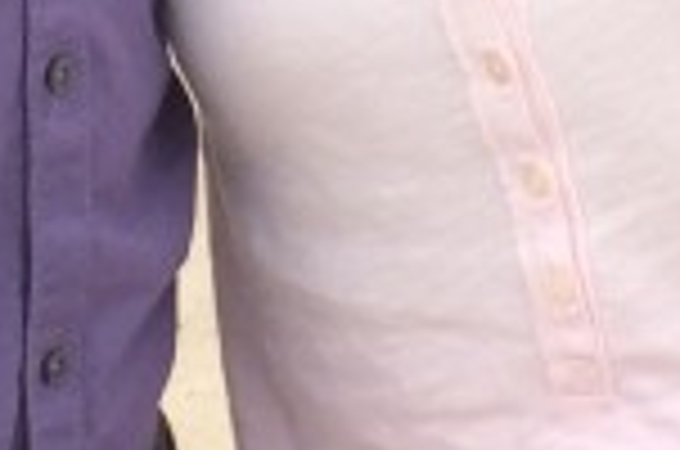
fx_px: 3996
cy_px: -504
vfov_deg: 6.2
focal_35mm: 212
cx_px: 194
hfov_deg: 9.7
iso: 32
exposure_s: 1/1109
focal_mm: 4.12
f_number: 2.2
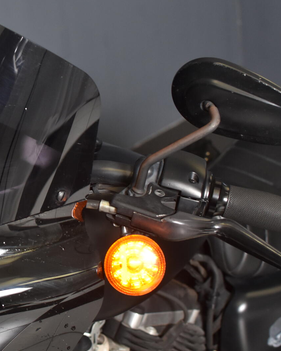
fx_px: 965
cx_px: -30
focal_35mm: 93
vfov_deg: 20.6
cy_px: 170
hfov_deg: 16.1
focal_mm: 35
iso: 800
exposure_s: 1/160
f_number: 4.5
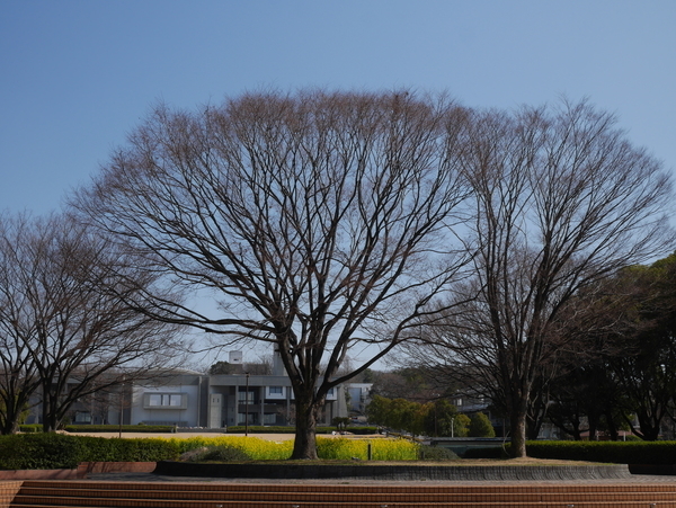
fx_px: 1016
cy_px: 254
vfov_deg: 28.1
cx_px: 338
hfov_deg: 36.8
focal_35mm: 52
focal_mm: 26
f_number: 10
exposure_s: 1/320
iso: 200
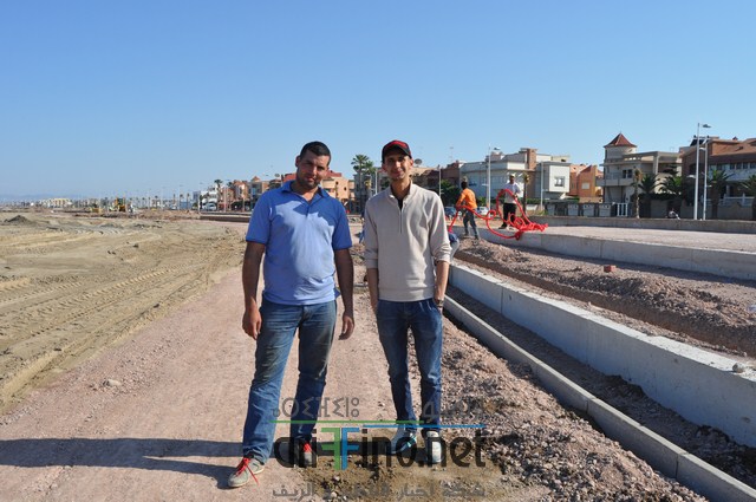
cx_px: 378
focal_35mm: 30
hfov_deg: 62.0
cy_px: 251
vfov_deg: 43.5
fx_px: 629
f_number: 9
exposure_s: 1/320
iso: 200
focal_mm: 20
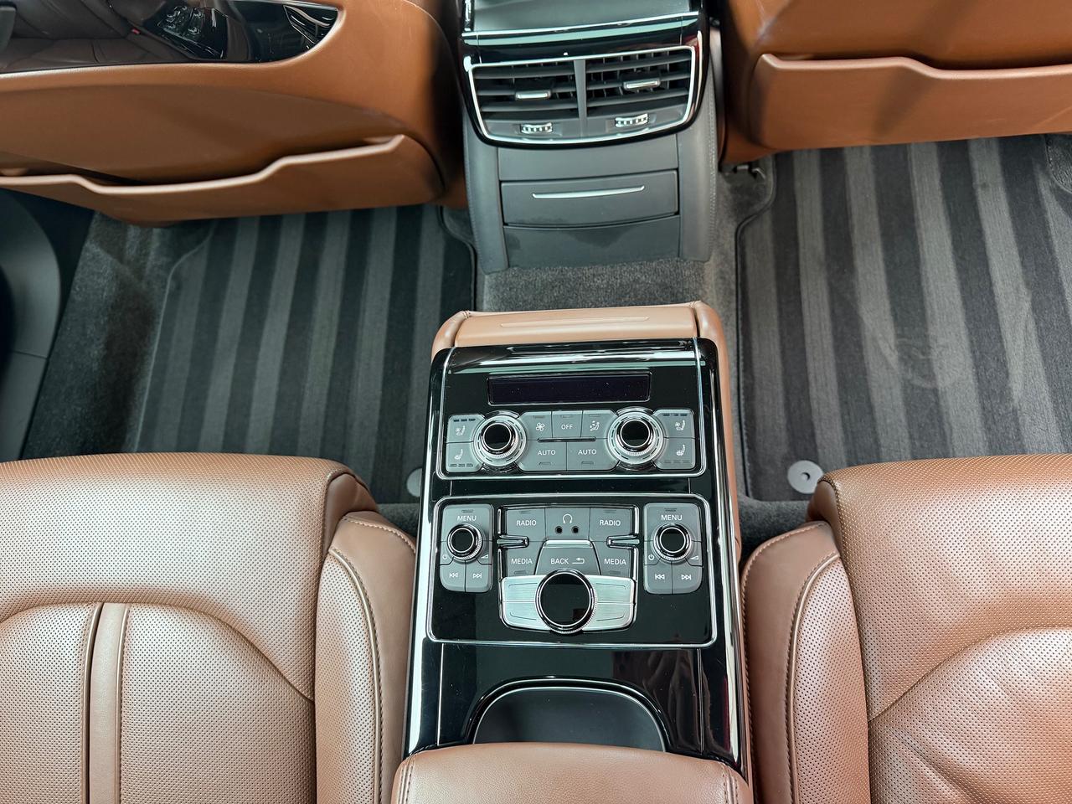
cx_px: 536
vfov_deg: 56.8
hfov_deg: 71.6
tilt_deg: -66.3
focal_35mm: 24
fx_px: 743
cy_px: 402
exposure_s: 1/60
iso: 250
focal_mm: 6.76
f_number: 1.78
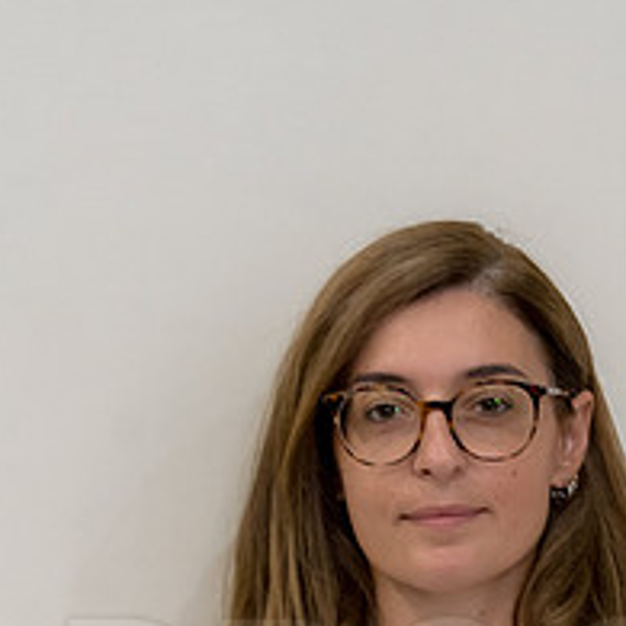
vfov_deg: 6.2
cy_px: 700
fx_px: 5729
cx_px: 437
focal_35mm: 280
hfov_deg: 6.3
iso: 5000
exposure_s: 1/80
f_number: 4
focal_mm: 143
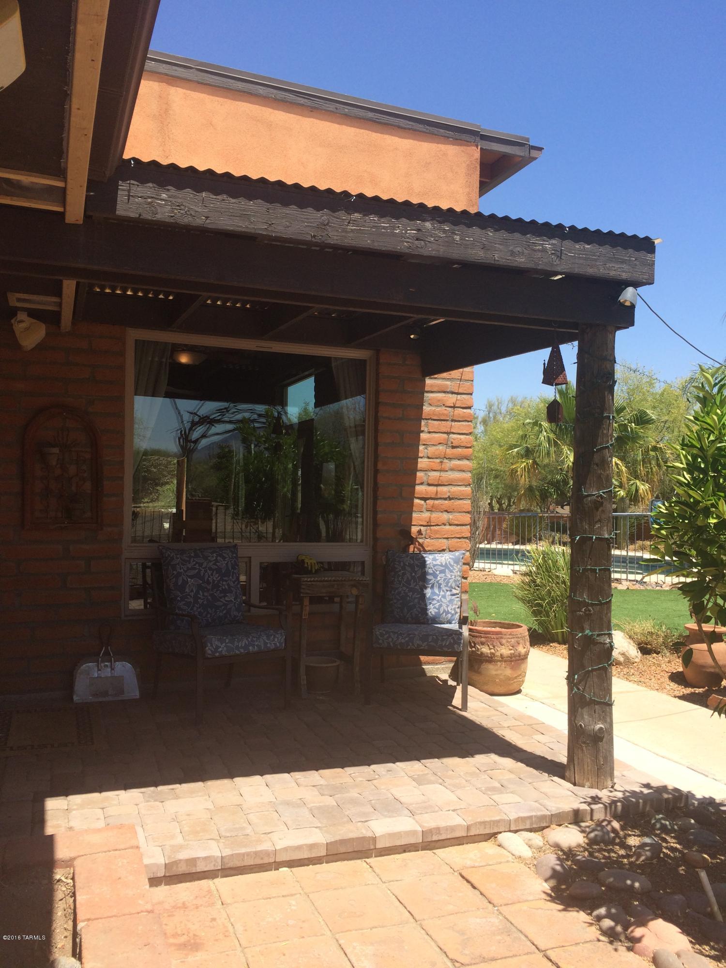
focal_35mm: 29
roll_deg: +0.6
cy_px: 484
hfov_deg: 48.2
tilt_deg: -0.5
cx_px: 363
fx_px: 811
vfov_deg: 61.7
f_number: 2.2
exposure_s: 1/1325
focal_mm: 4.15
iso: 32
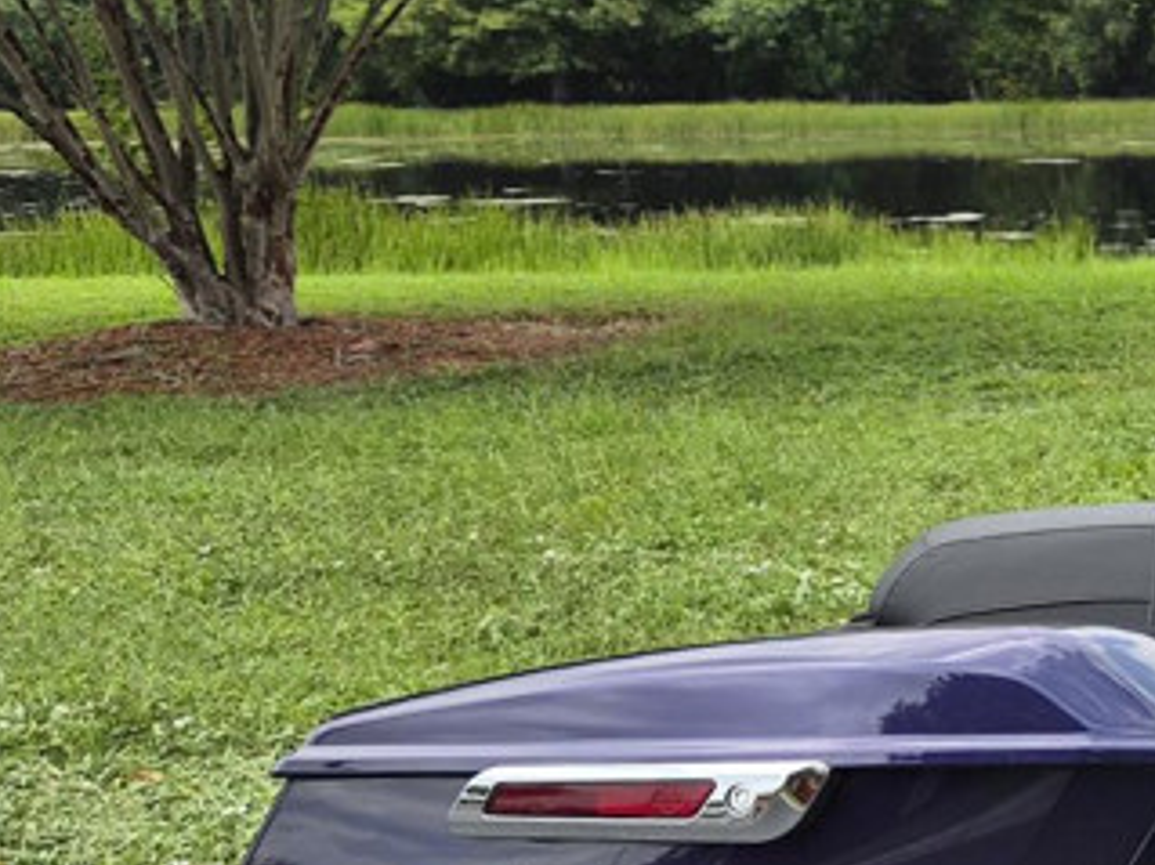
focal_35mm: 77
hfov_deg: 21.1
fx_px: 2568
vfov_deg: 19.1
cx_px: 1772
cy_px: 485
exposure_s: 1/4368
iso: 80
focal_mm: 5.4
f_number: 1.8
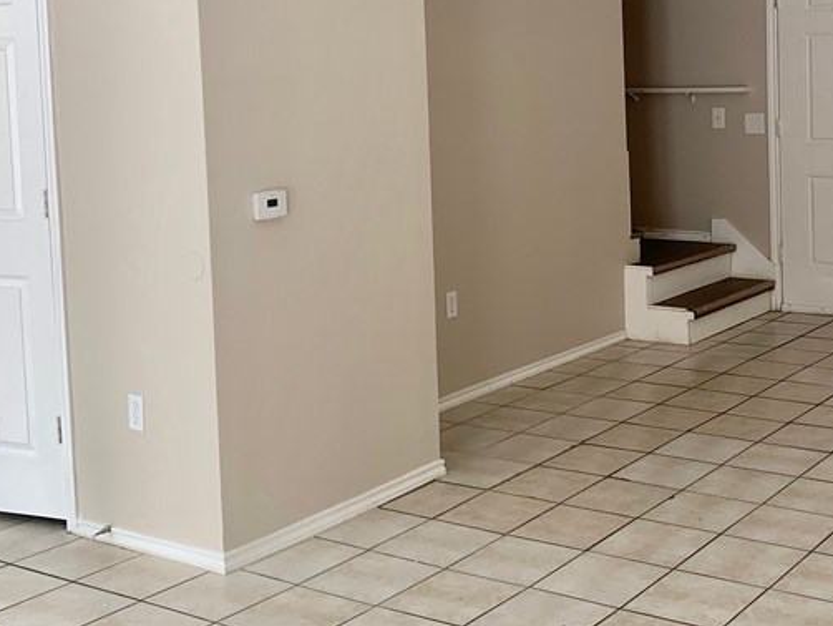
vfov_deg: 27.2
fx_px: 1276
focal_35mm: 53
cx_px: 619
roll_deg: +1.0
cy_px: 151
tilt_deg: -4.5
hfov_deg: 35.4
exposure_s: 1/130
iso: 25
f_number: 1.8
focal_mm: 4.25
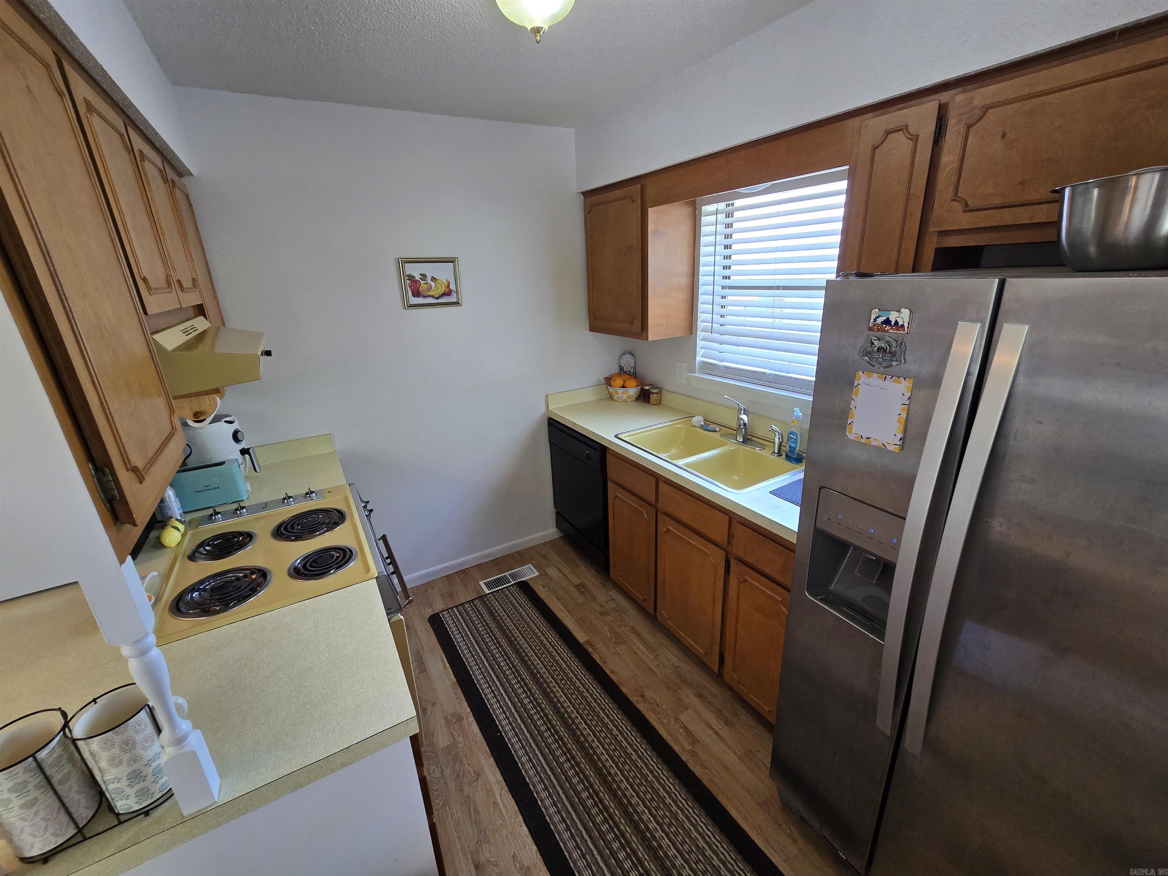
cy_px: 438
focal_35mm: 13
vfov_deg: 89.9
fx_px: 439
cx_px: 584
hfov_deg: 106.2
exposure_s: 1/60
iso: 160
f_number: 2.2
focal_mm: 2.2
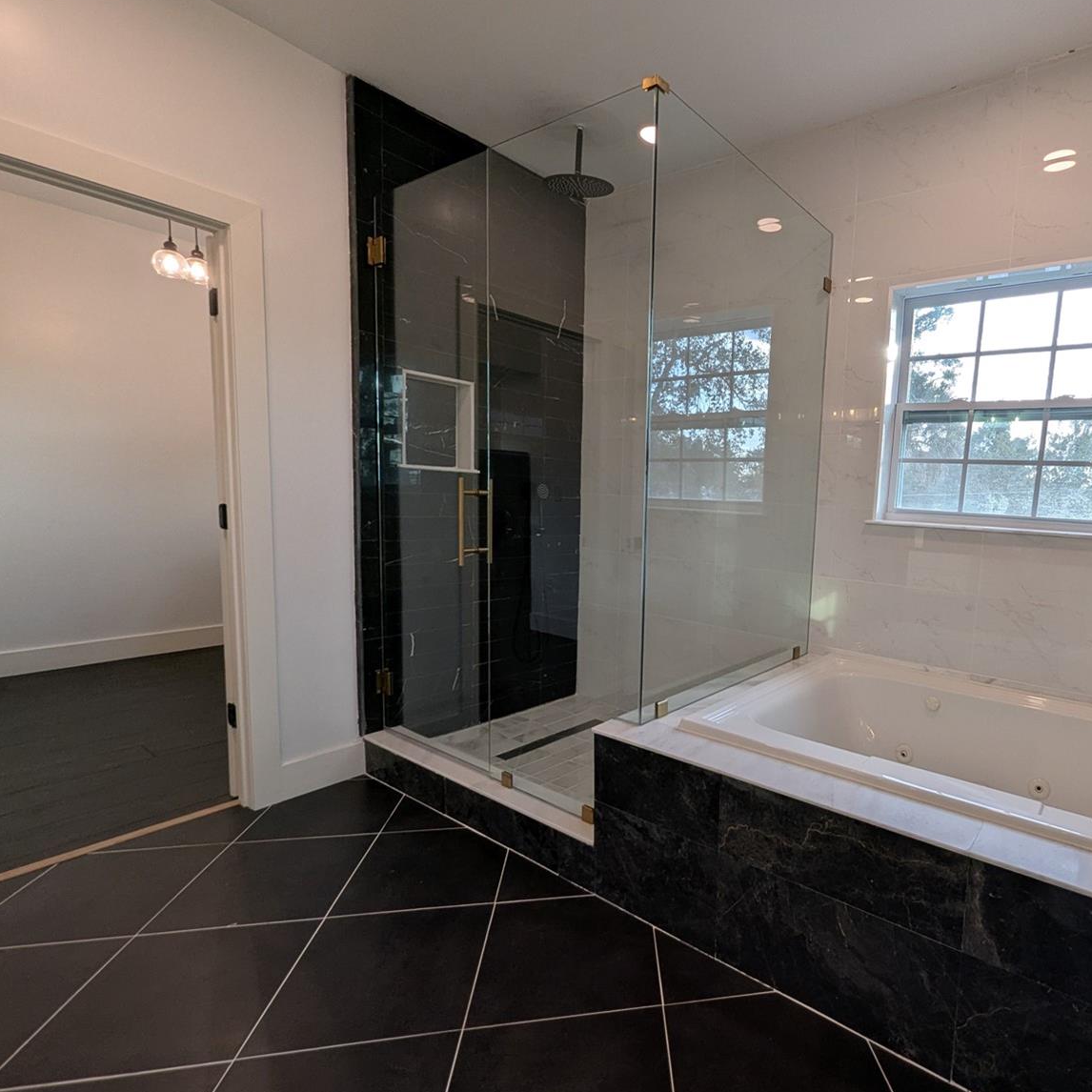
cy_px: 557
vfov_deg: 87.4
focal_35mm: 16
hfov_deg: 84.5
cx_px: 726
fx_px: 571
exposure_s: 1/120
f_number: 2.2
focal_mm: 1.95
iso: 83
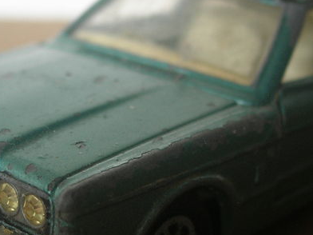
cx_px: 160
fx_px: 877
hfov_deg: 20.2
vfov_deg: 15.2
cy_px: 118
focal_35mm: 97
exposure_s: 1/4
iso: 67
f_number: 2.8
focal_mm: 7.8
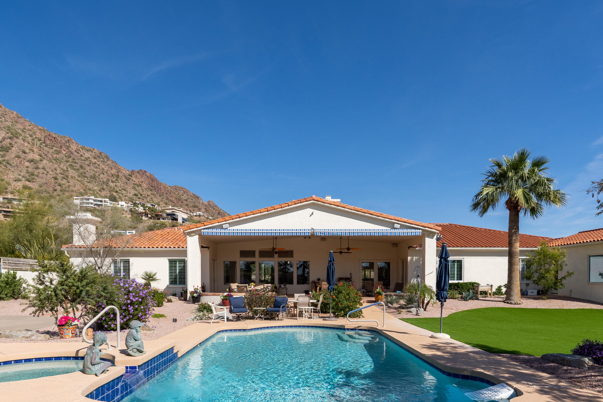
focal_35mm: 20
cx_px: 259
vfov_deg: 62.8
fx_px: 328
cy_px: 223
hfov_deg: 84.6
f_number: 7.1
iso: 400
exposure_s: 1/8000
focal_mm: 16.5
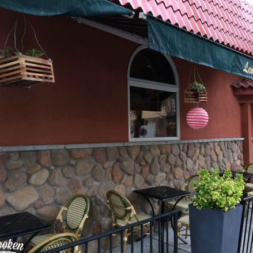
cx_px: 153
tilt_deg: +0.4
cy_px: 129
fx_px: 289
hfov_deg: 46.9
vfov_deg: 47.2
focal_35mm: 35
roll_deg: +2.8
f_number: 2.2
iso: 64
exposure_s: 1/30
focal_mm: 4.15
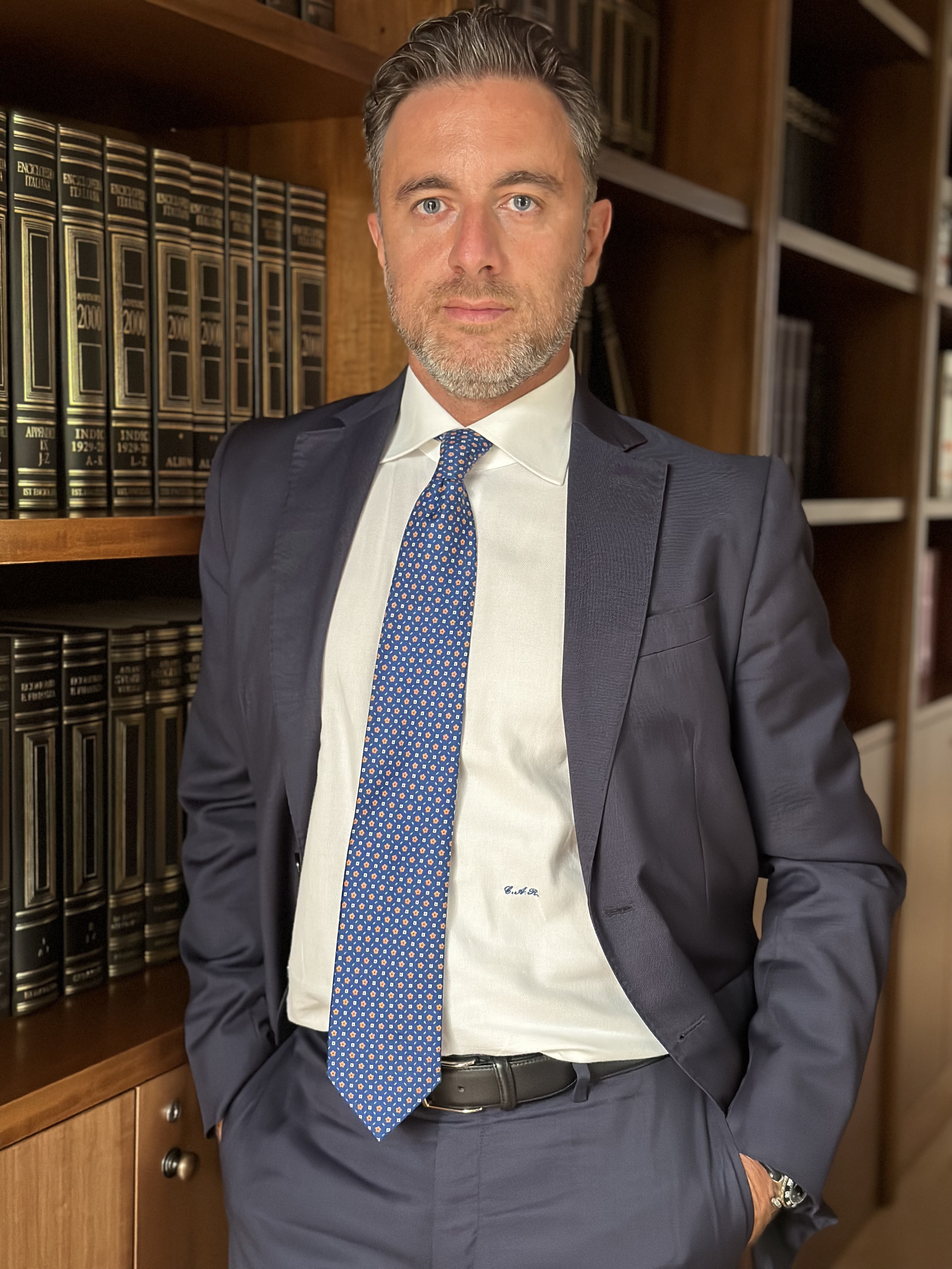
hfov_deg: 30.3
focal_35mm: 48
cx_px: 476
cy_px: 634
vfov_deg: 39.7
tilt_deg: -5.9
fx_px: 1760
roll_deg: -1.1
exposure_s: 1/40
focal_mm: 6.86
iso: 640
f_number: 1.78
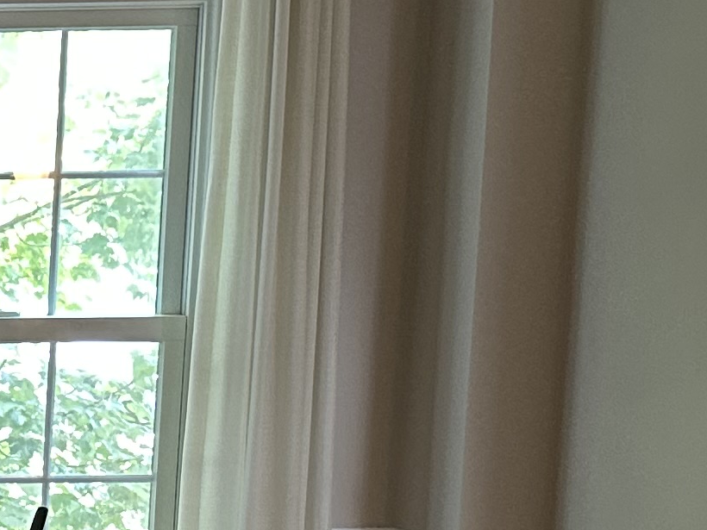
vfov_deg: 12.3
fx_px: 2410
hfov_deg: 14.5
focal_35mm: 118
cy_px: 626
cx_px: -598
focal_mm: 6.86
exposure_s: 1/60
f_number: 1.78
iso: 400
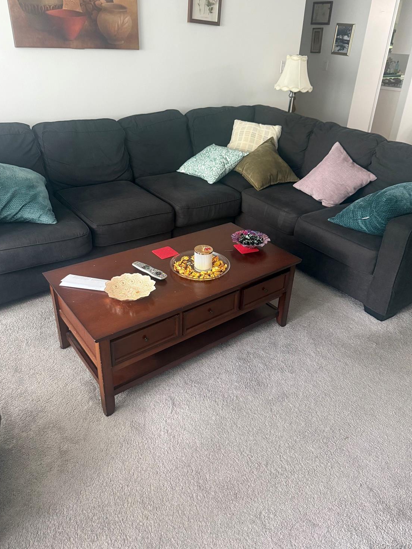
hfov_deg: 54.9
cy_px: 265
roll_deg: -2.5
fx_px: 397
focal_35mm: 25
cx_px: 209
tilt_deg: -29.0
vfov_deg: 69.4
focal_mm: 6.76
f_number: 1.78
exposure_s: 1/60
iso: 400
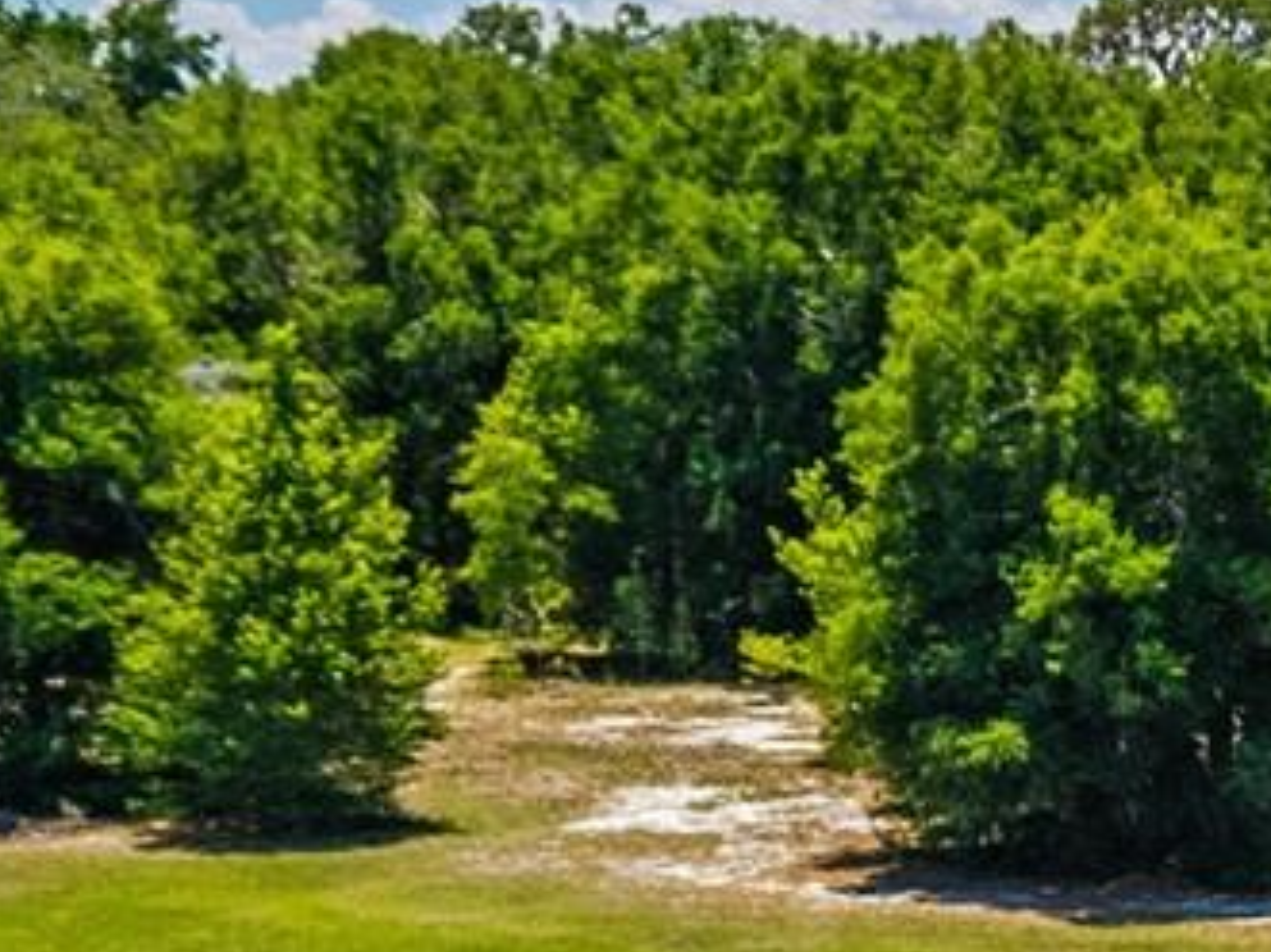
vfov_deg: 12.6
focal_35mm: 116
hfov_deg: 14.4
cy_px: 956
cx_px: 2473
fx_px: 4258
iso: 170
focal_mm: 8.67
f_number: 1.8
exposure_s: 1/500
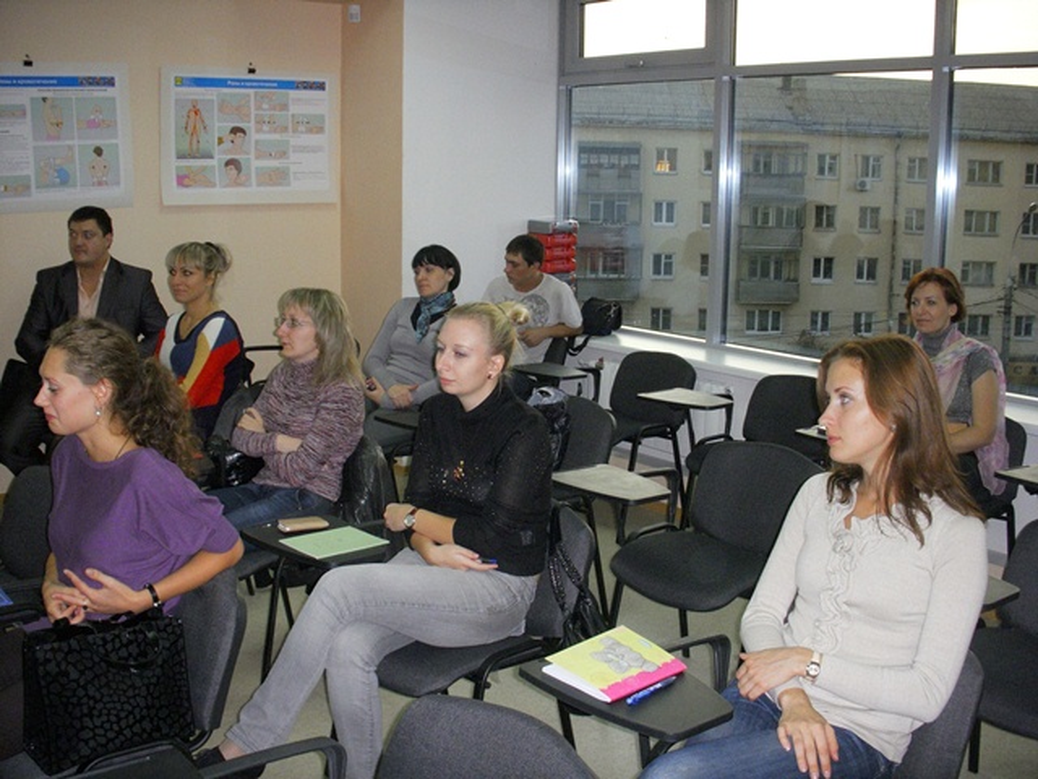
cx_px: 519
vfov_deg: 37.7
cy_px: 390
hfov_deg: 49.0
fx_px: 1139
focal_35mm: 38
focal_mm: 6.3
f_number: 3.3
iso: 400
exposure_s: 1/125
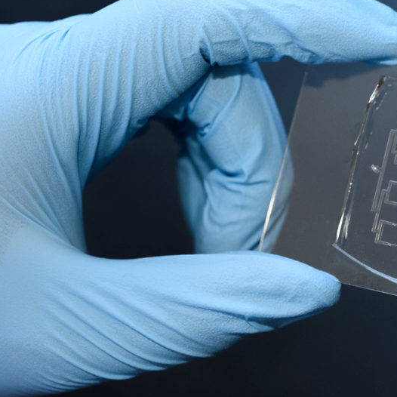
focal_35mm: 93
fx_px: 1207
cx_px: 360
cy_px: 170
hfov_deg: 18.4
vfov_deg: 18.7
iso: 1250
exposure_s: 1/125
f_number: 8
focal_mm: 60
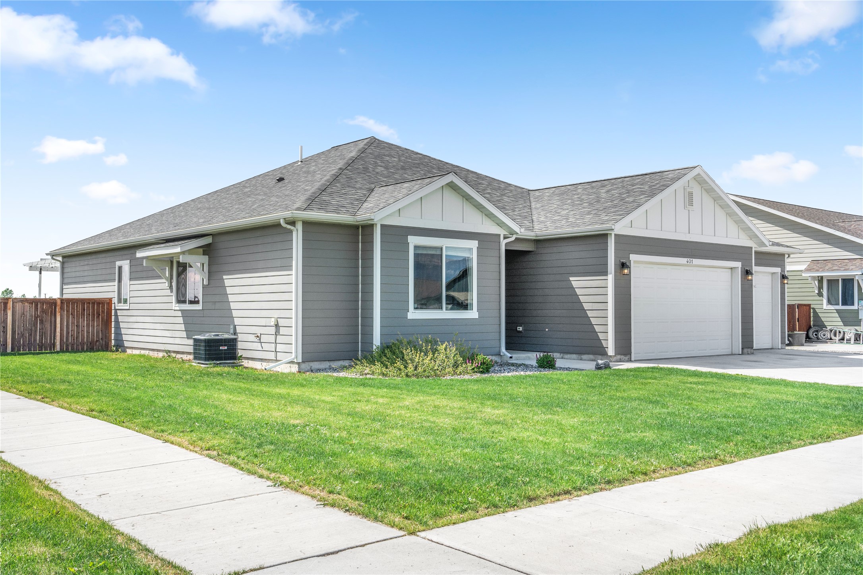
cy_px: 288
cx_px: 432
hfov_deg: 54.4
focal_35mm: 35
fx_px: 839
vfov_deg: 37.9
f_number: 7.1
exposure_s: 1/2000
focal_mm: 35
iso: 500
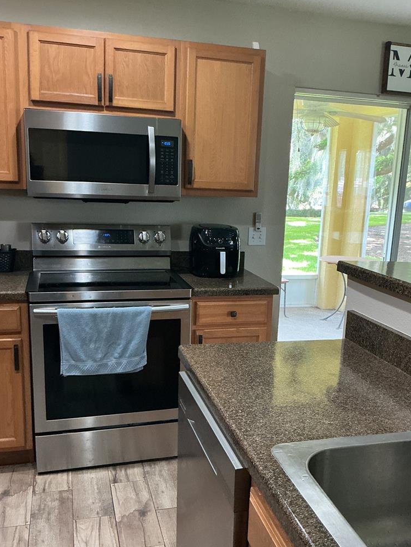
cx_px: 228
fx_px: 554
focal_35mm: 35
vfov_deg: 52.5
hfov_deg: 40.7
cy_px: 301
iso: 250
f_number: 1.8
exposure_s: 1/60
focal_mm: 3
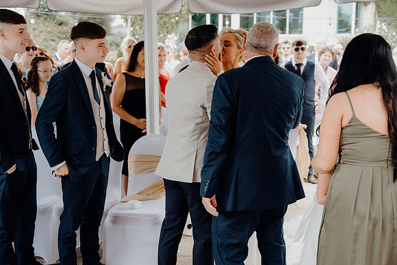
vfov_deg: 29.9
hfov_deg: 43.6
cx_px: 198
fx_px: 496
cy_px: 132
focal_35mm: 45
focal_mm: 45
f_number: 3.5
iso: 200
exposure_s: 1/200
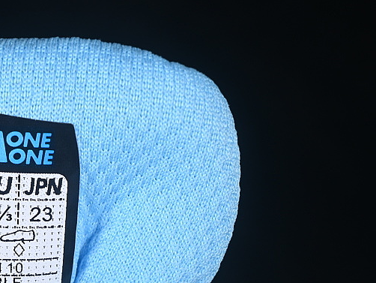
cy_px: 257
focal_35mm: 155
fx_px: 1684
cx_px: -22
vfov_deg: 9.5
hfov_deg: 12.5
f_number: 8
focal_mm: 50
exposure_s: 1/80
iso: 160
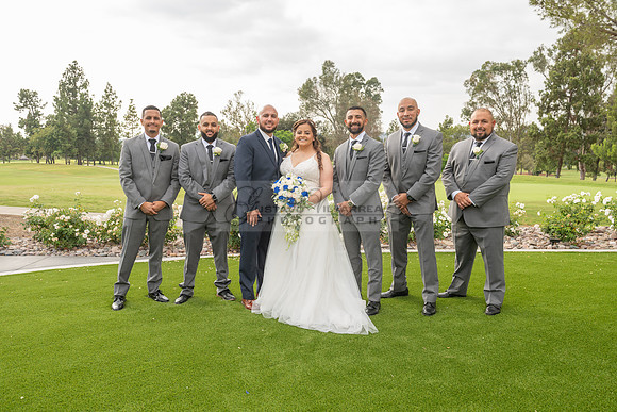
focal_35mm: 32
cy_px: 206
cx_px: 308
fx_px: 549
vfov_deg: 41.1
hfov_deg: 58.7
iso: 200
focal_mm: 32
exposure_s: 1/200
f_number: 6.3
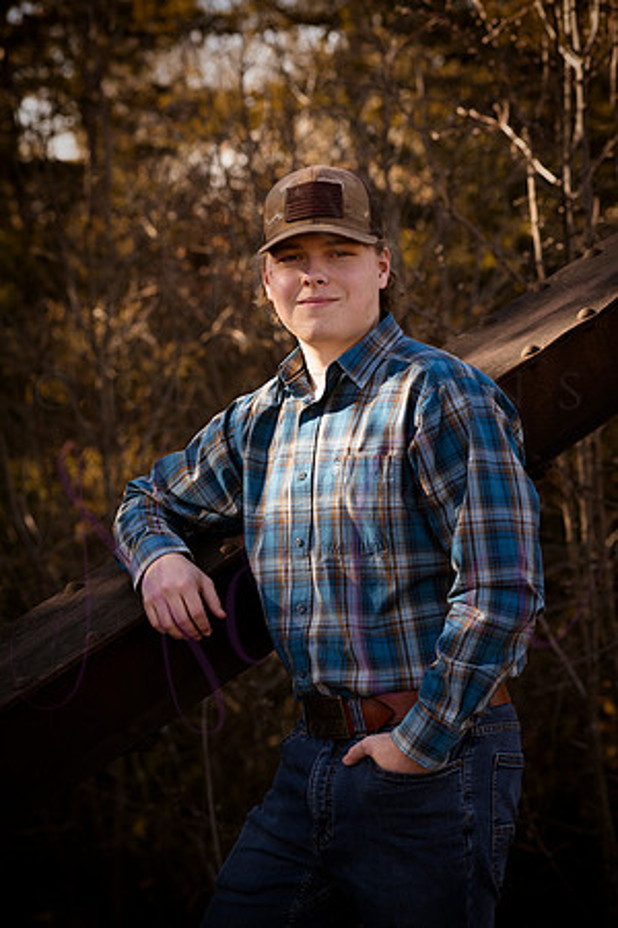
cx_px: 309
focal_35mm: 105
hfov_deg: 13.0
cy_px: 464
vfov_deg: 19.5
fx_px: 2704
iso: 800
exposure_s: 1/800
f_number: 7.1
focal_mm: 105
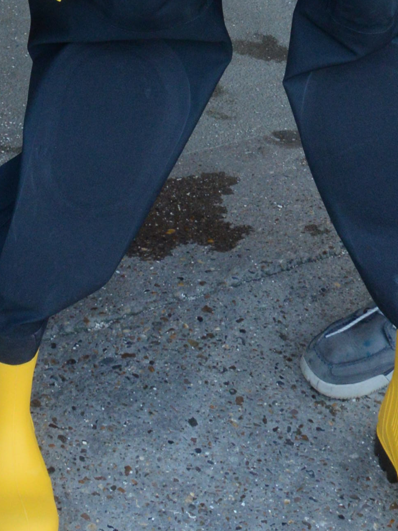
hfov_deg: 13.8
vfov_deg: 16.1
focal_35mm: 107
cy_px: -365
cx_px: 151
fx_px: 1641
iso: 1600
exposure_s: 1/200
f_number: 9
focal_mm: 24
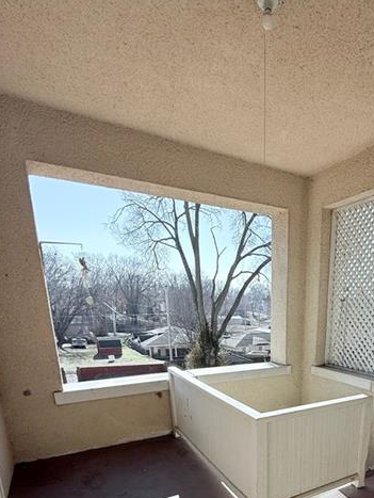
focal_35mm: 23
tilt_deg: -15.6
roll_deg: -0.1
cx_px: 277
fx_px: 331
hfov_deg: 56.3
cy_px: 400
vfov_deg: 66.9
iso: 64
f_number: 2.2
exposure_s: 1/985
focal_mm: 2.22
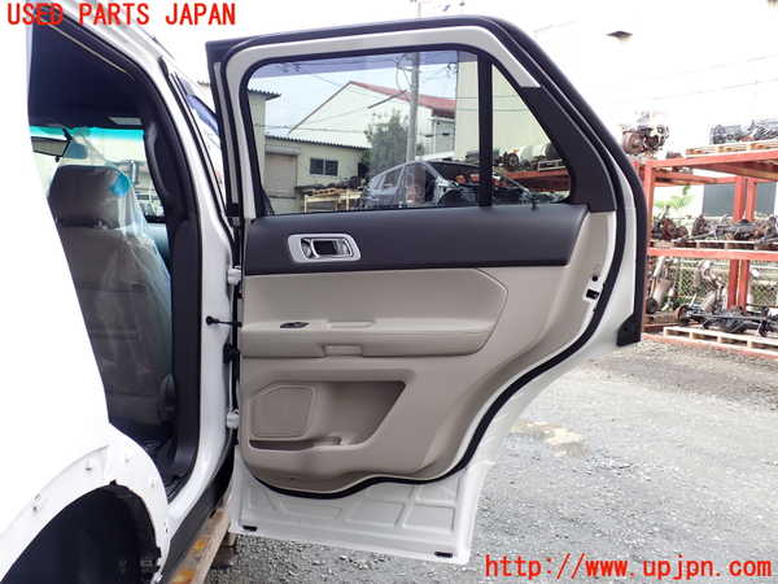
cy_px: 292
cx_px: 389
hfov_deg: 60.0
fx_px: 674
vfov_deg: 46.8
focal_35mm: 30
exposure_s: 1/160
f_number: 3.2
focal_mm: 5.4
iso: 100
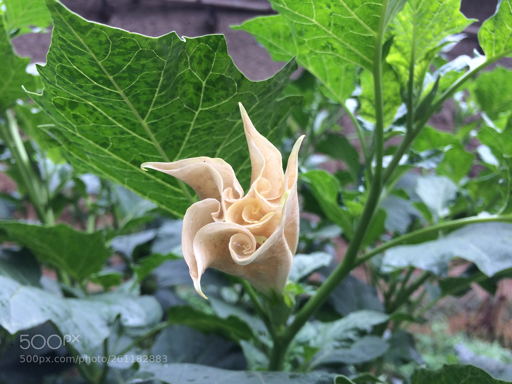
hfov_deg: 61.7
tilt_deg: -2.5
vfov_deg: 48.2
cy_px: 192
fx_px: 429
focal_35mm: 29
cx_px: 256
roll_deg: -2.1
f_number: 2.2
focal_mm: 4.15
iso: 32
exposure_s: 1/197
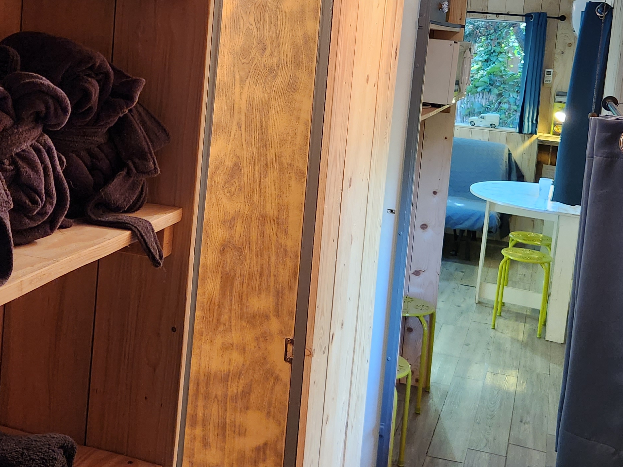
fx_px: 882
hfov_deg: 38.9
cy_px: 139
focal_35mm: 49
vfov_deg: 29.4
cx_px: 290
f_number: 1.8
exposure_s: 1/100
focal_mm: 5.4
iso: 320
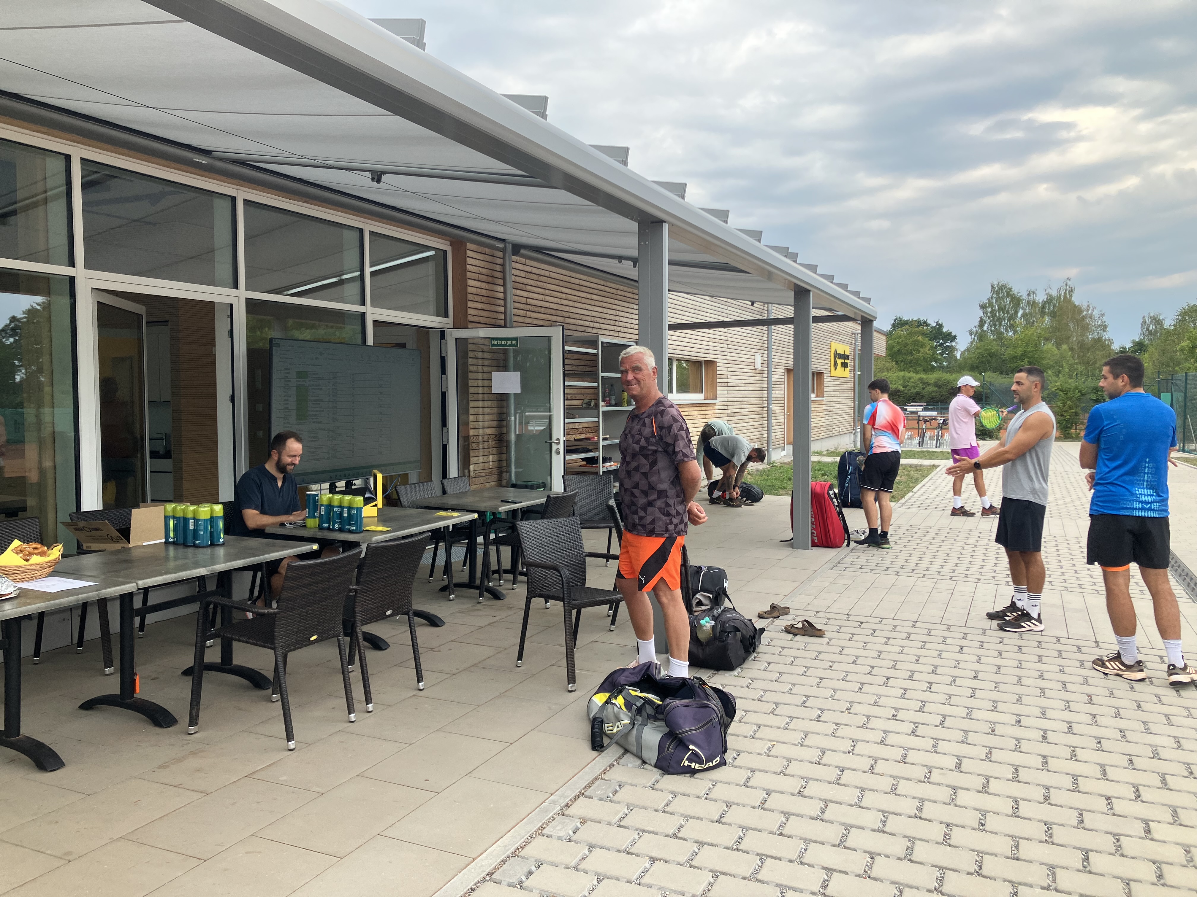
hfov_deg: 63.4
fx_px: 968
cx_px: 598
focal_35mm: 28
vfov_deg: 49.7
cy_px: 448
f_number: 1.8
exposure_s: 1/322
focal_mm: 3.99
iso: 32
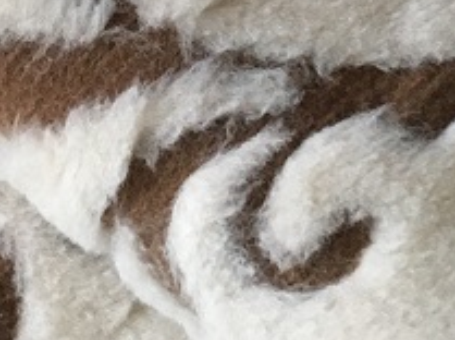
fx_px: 1824
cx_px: 250
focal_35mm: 139
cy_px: -238
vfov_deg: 10.1
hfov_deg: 14.2
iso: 160
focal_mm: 4.15
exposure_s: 1/33
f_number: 2.2
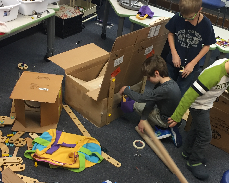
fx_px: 359
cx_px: 144
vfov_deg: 28.6
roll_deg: -10.5
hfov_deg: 35.2
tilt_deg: -35.3
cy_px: 107
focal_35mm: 53
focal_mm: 4.15
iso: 64
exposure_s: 1/30
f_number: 2.2
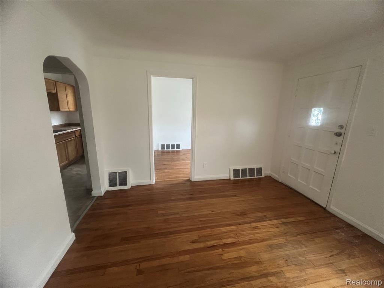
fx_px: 144
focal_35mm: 13
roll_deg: -0.5
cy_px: 144
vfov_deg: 89.9
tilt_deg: -10.8
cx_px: 192
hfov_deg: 106.2
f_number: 1.8
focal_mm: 1.57
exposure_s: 1/60
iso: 320
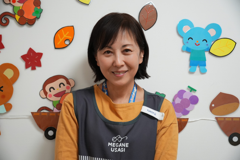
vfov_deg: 22.3
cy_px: 80
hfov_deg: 32.9
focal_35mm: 61
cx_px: 120
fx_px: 407
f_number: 4.5
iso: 1000
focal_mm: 41
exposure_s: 1/100
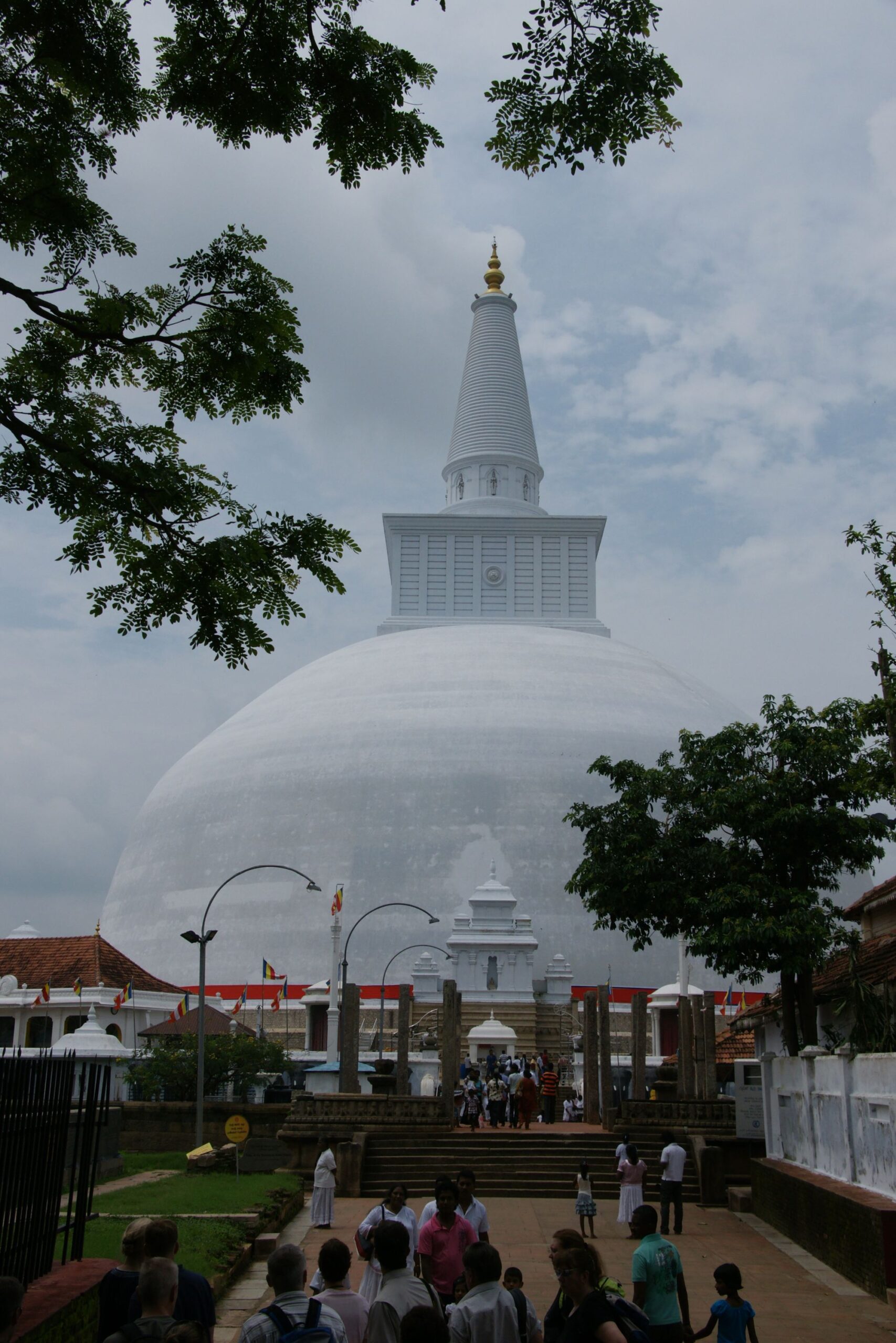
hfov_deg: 34.2
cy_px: 672
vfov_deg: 49.6
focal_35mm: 39
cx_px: 448
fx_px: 1456
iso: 200
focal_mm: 26
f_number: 11
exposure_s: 1/1250
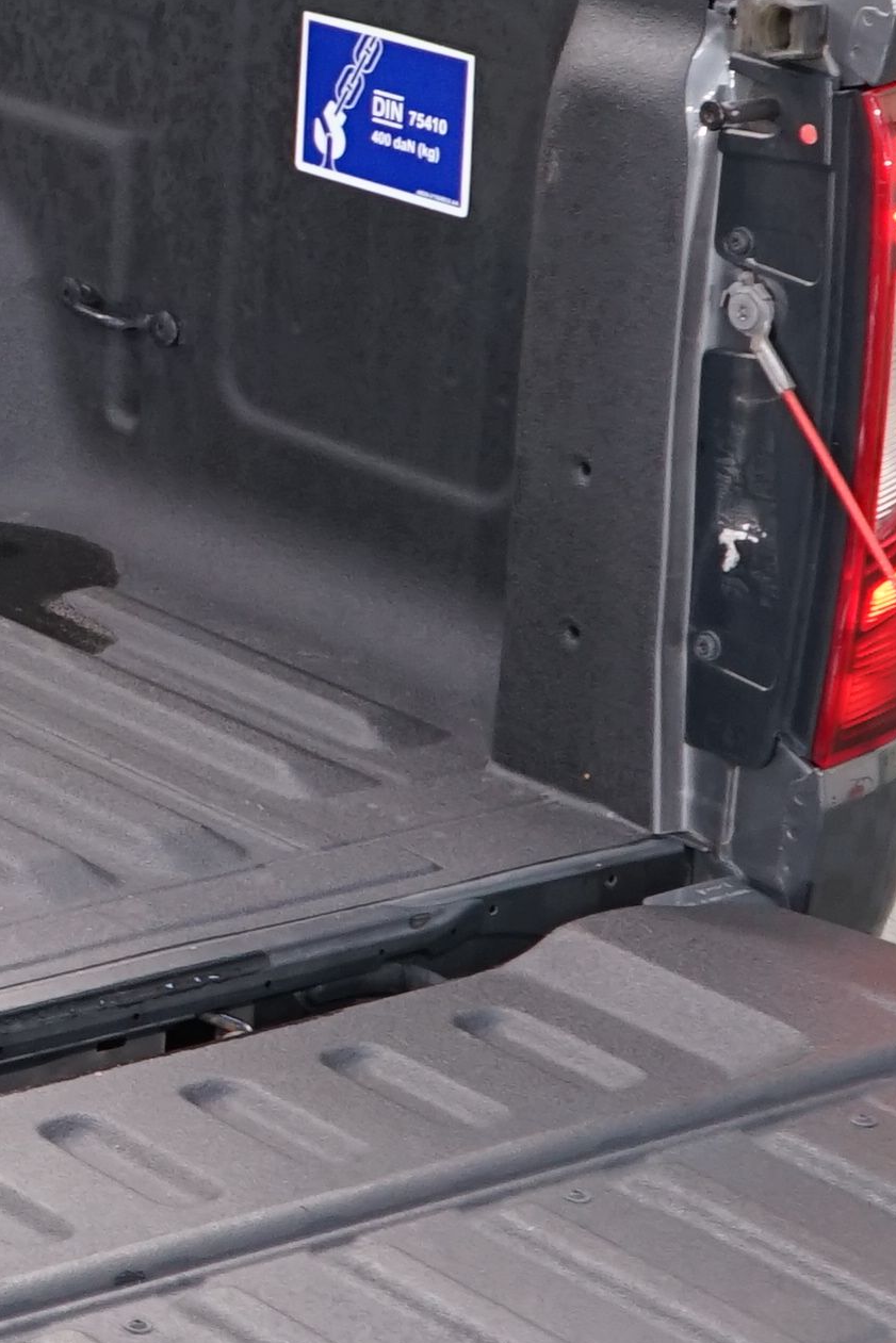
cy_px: 317
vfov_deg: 14.8
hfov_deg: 9.2
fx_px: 5150
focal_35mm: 138
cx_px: -999
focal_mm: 29
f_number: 4
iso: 640
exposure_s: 1/30
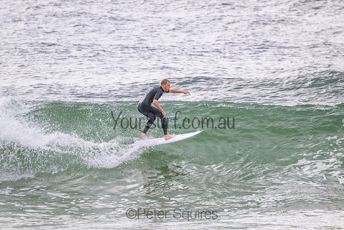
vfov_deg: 1.7
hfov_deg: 2.6
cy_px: 115
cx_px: 172
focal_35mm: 800
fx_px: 7646
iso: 2500
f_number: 11
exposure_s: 1/2000
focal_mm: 800
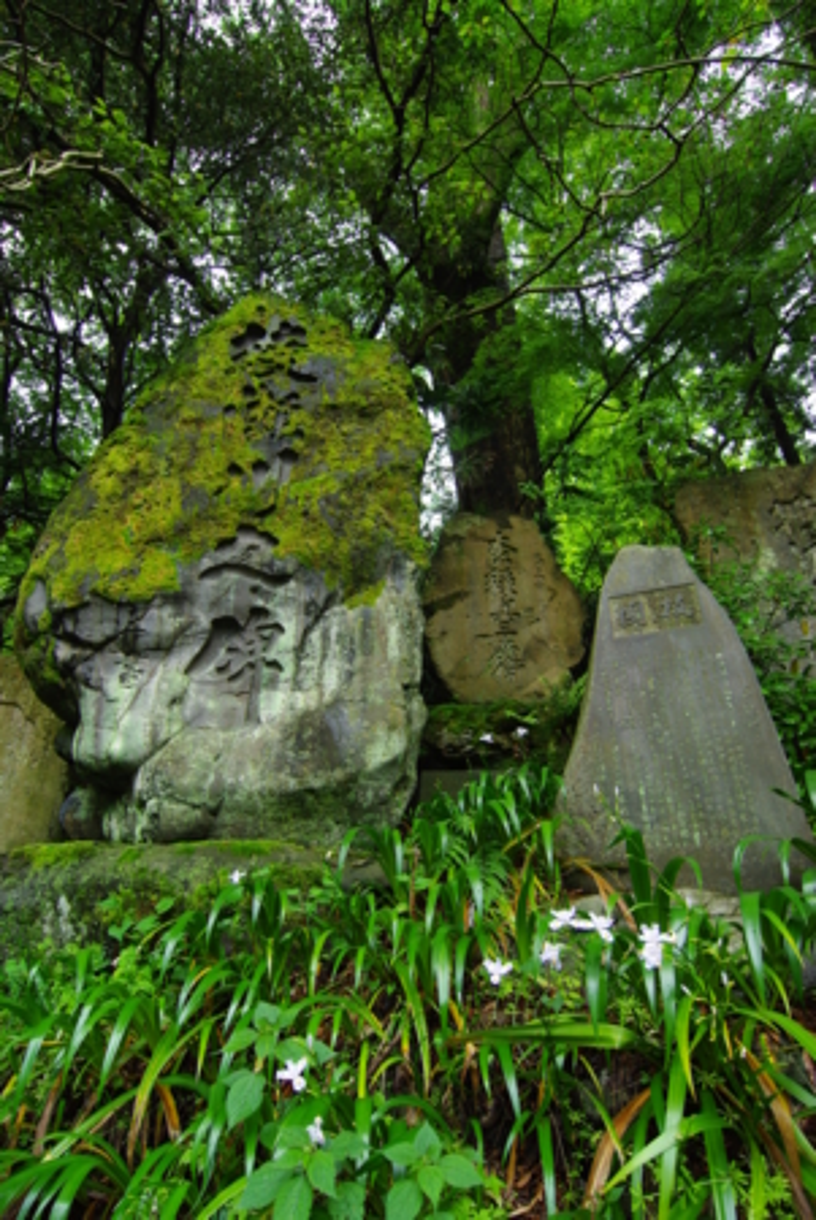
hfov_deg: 67.5
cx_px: 408
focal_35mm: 18
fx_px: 611
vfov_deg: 89.9
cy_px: 610
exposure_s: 1/40
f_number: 6.3
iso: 200
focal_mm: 12
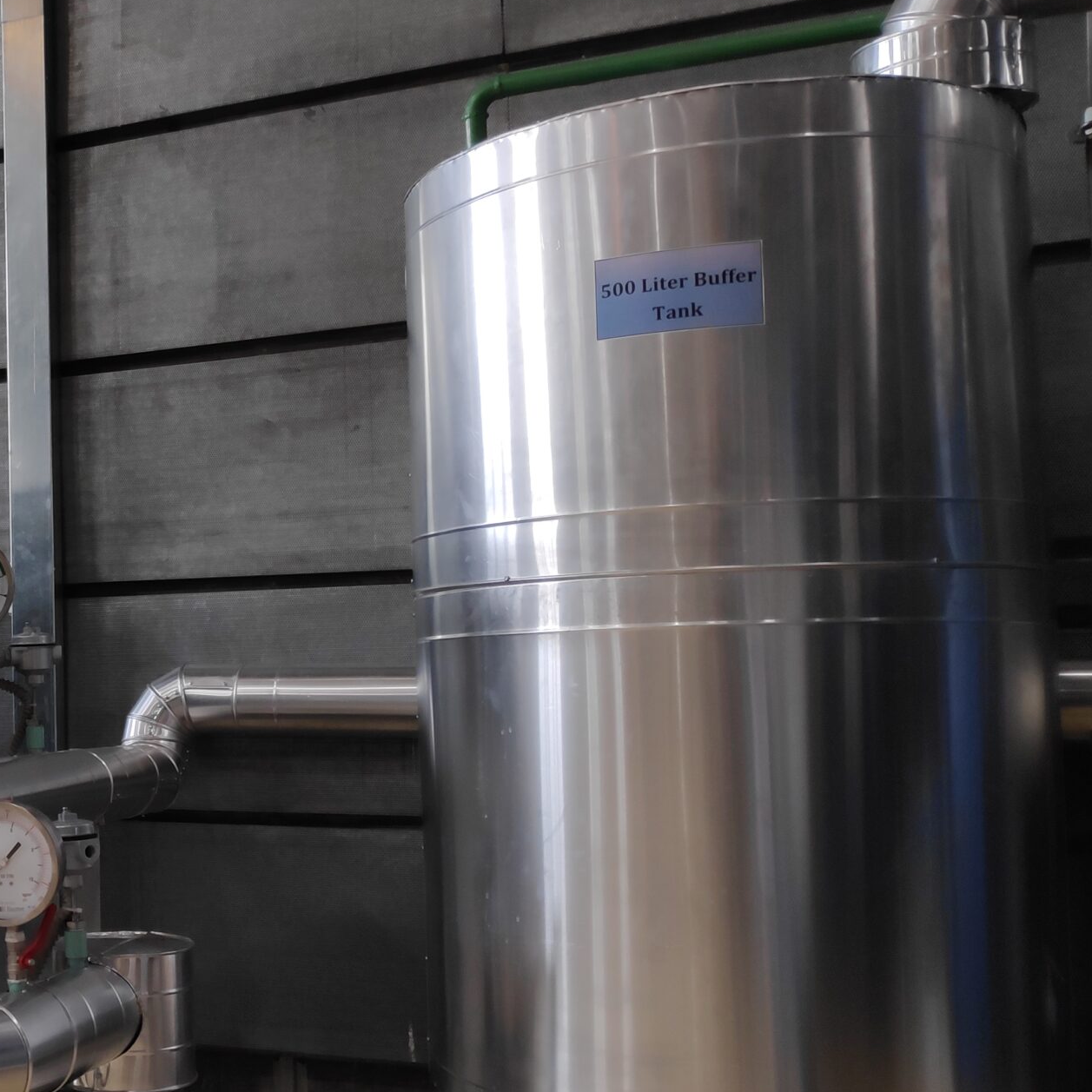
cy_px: 612
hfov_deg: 40.3
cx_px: -5
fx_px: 1285
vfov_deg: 46.0
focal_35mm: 36
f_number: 1.9
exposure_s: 1/50
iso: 196
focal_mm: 3.94
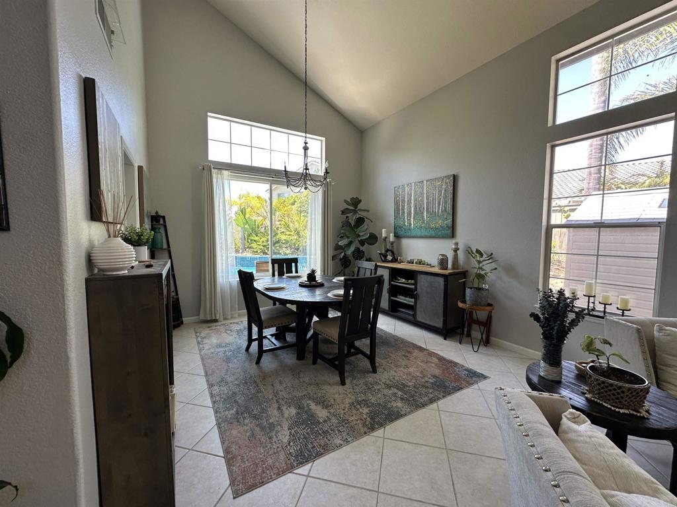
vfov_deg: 85.7
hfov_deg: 102.1
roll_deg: -0.1
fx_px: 274
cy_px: 254
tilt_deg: -3.9
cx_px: 338
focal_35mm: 14
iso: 64
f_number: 2.2
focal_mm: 2.22
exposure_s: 1/120
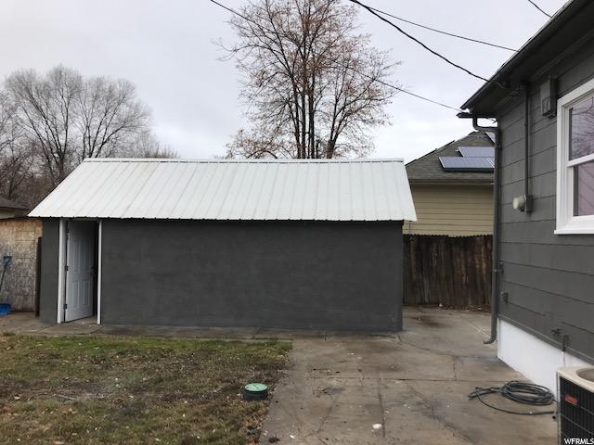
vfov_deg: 49.7
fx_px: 480
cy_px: 222
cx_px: 297
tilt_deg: +2.3
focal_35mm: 28
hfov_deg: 63.4
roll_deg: -0.6
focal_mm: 3.99
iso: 20
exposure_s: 1/1429
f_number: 1.8
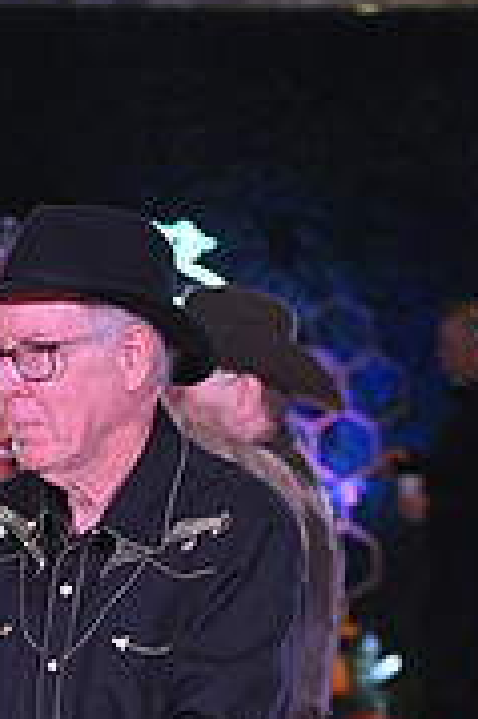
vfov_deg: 6.9
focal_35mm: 292
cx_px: -110
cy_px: 1105
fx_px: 5826
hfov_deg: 4.7
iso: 1600
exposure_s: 1/400
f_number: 4.5
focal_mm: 90
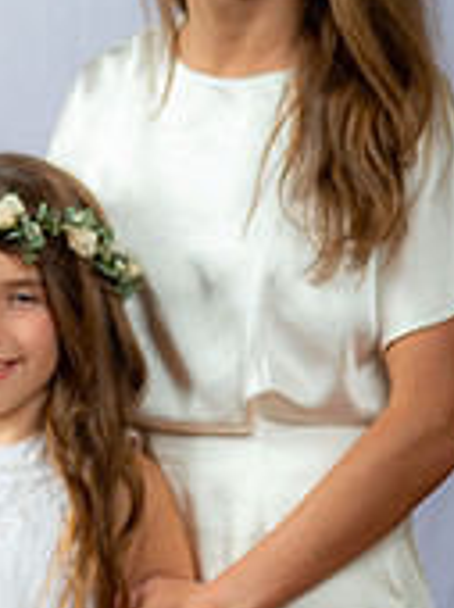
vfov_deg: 11.1
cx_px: 95
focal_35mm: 178
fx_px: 3121
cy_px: 268
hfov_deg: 8.3
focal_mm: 70
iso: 250
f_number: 5.6
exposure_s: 1/200
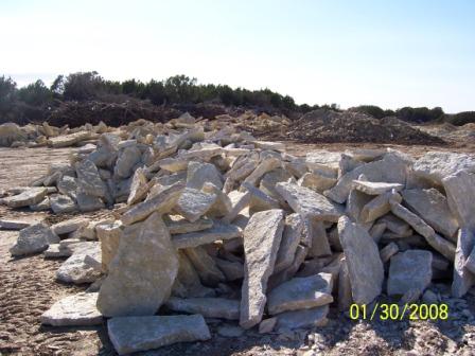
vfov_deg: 39.7
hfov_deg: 51.4
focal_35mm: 36
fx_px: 494
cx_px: 238
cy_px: 178
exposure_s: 1/350
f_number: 4.8
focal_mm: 6
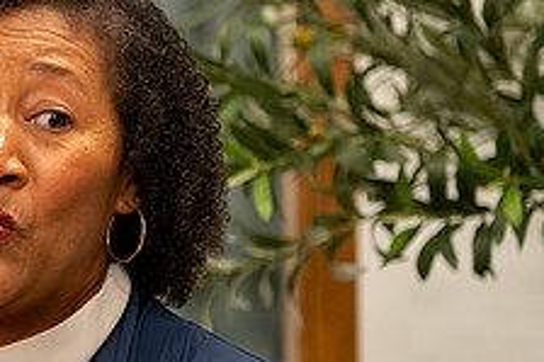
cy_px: 255
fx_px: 3911
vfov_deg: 5.3
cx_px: -15
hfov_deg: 7.9
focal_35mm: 259
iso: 1600
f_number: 4
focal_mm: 100
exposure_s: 1/100
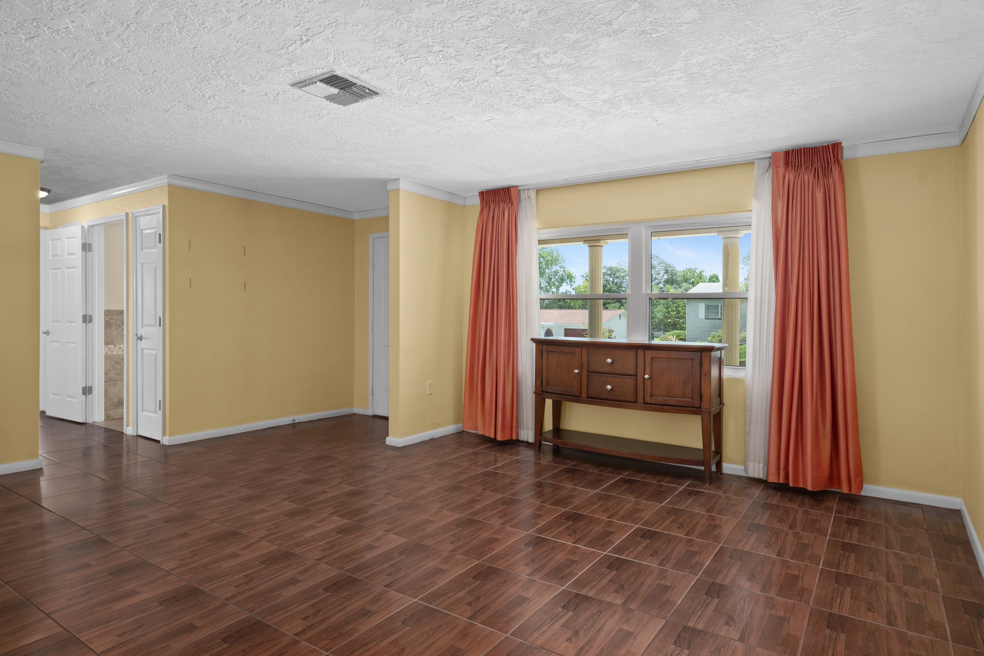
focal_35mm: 20
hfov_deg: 84.0
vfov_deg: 61.9
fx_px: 547
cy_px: 328
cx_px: 492
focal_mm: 20
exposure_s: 1/4
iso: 320
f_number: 8
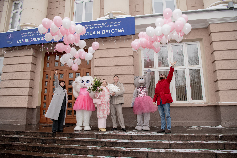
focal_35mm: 24
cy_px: 80
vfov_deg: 52.7
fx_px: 159
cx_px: 118
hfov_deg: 73.3
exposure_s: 1/160
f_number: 5
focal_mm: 24
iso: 640
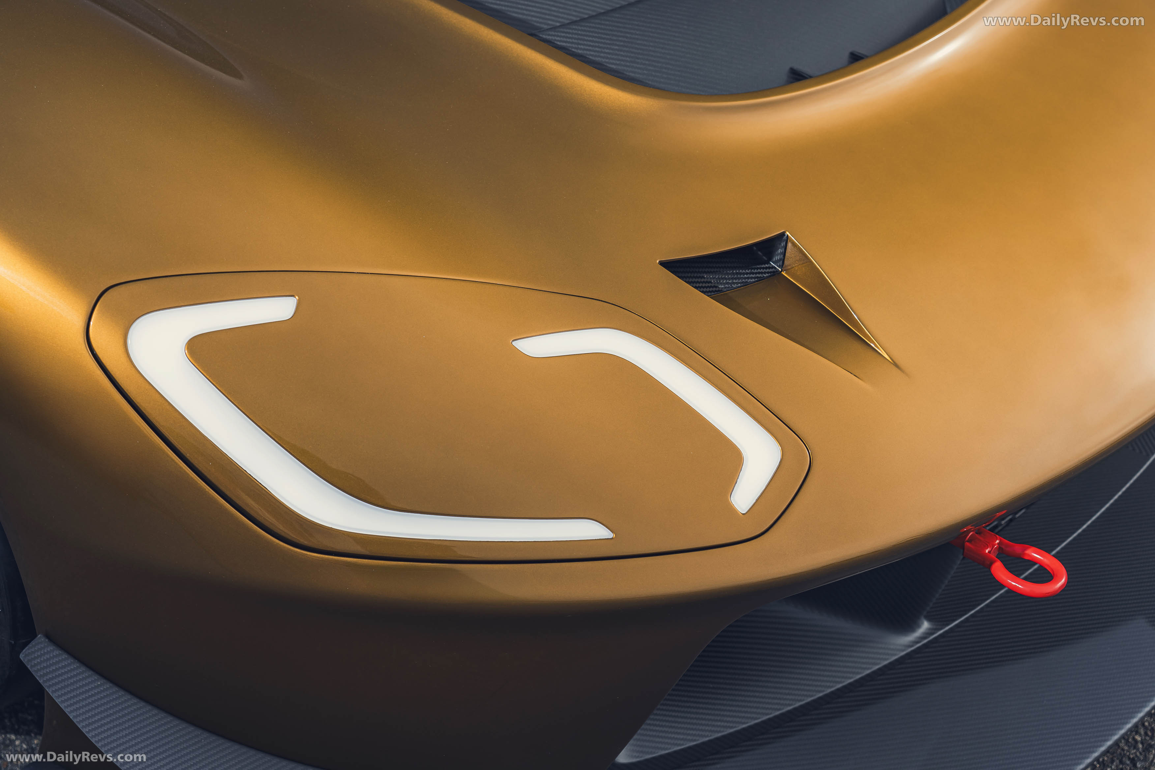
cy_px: 385
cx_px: 578
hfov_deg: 35.1
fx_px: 1829
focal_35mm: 57
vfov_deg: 23.8
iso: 100
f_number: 4.5
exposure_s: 1/200
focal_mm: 57
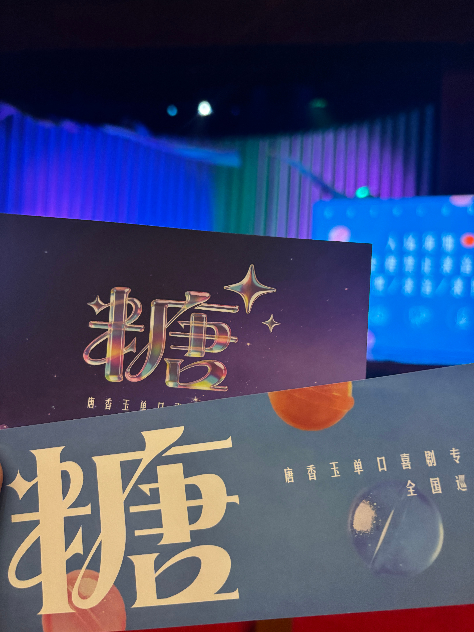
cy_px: 316
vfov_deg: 67.3
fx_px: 475
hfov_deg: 53.1
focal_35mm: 26
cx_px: 237
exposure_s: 1/45
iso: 500
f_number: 1.6
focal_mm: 5.96
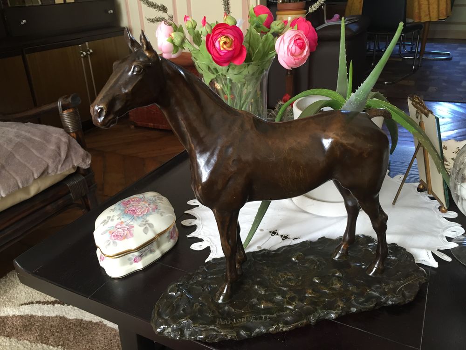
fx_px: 390
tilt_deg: -26.3
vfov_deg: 48.2
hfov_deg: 61.7
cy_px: 175
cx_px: 233
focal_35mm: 29
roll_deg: +2.4
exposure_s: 1/30
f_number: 2.2
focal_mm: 4.15
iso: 80
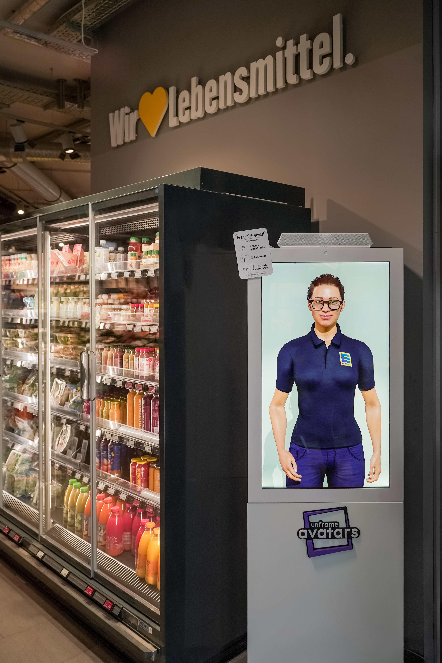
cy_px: 332
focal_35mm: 28
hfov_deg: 46.4
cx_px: 221
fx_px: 516
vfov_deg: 65.5
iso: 320
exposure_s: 1/60
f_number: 5
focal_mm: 28
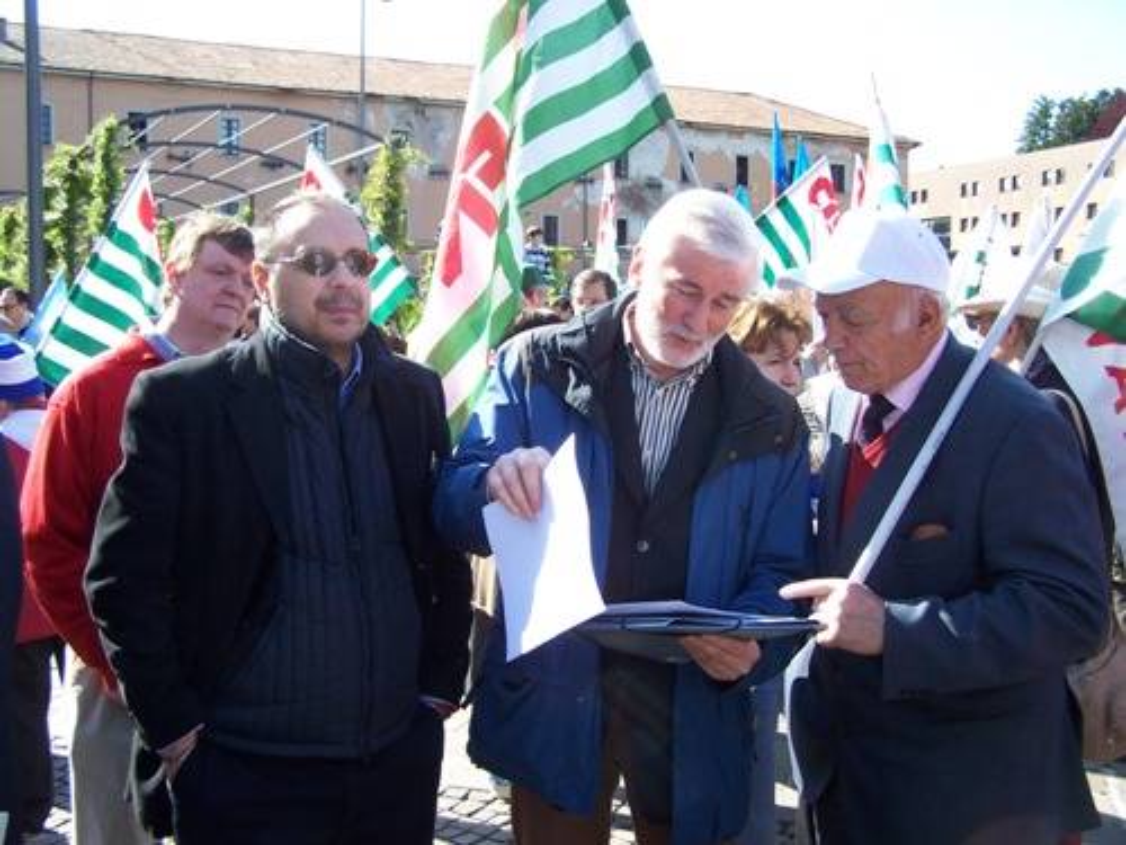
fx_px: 1236
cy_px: 422
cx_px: 563
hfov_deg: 49.0
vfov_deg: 37.7
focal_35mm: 38
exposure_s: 1/350
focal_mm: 6.3
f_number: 2.8
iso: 80
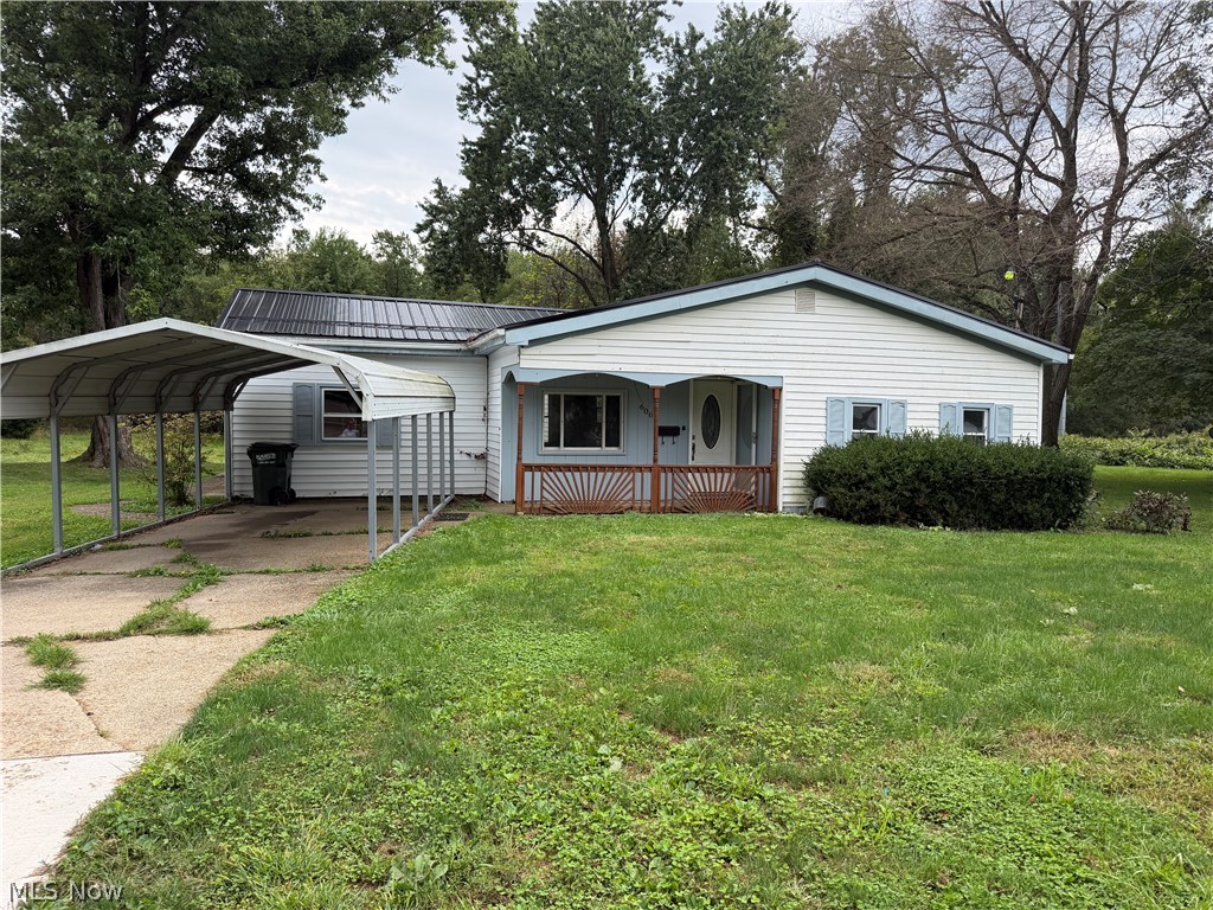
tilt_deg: -2.3
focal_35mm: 24
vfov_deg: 56.8
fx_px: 841
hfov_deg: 71.6
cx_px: 606
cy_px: 455
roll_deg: +0.0
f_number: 1.78
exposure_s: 1/1211
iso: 100
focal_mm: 6.76
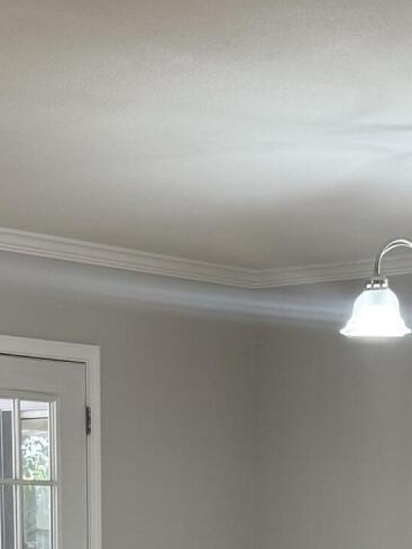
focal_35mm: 98
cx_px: 250
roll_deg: -1.0
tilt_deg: -7.1
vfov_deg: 18.3
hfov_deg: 15.1
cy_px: 761
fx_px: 1557
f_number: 1.78
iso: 160
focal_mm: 6.76
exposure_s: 1/60
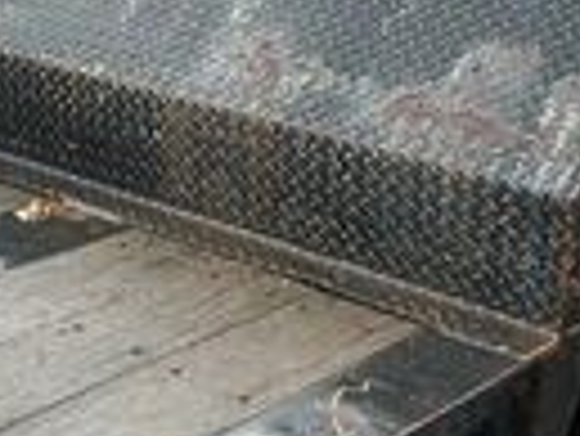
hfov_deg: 21.7
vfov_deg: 16.4
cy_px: 171
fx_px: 1509
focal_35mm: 90
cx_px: 193
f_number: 1.8
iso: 16
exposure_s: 1/132
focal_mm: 3
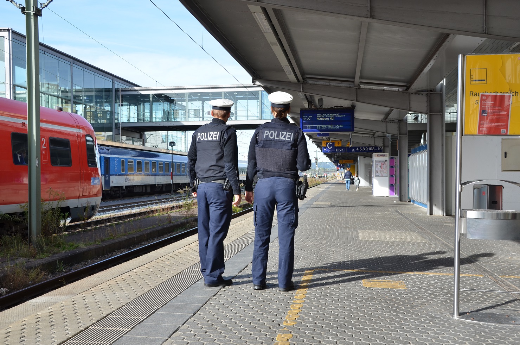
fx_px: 562
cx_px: 260
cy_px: 172
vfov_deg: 34.1
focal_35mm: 39
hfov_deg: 49.6
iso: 180
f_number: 8
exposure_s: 1/250
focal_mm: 26
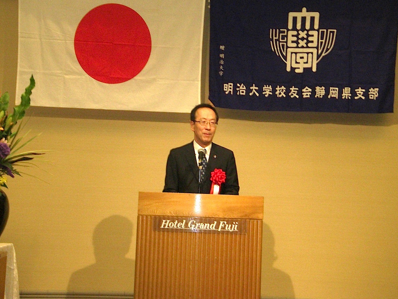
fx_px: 1587
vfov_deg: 10.7
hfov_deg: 14.3
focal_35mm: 138
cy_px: 140
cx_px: 215
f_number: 4.3
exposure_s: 1/60
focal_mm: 18.9
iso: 200
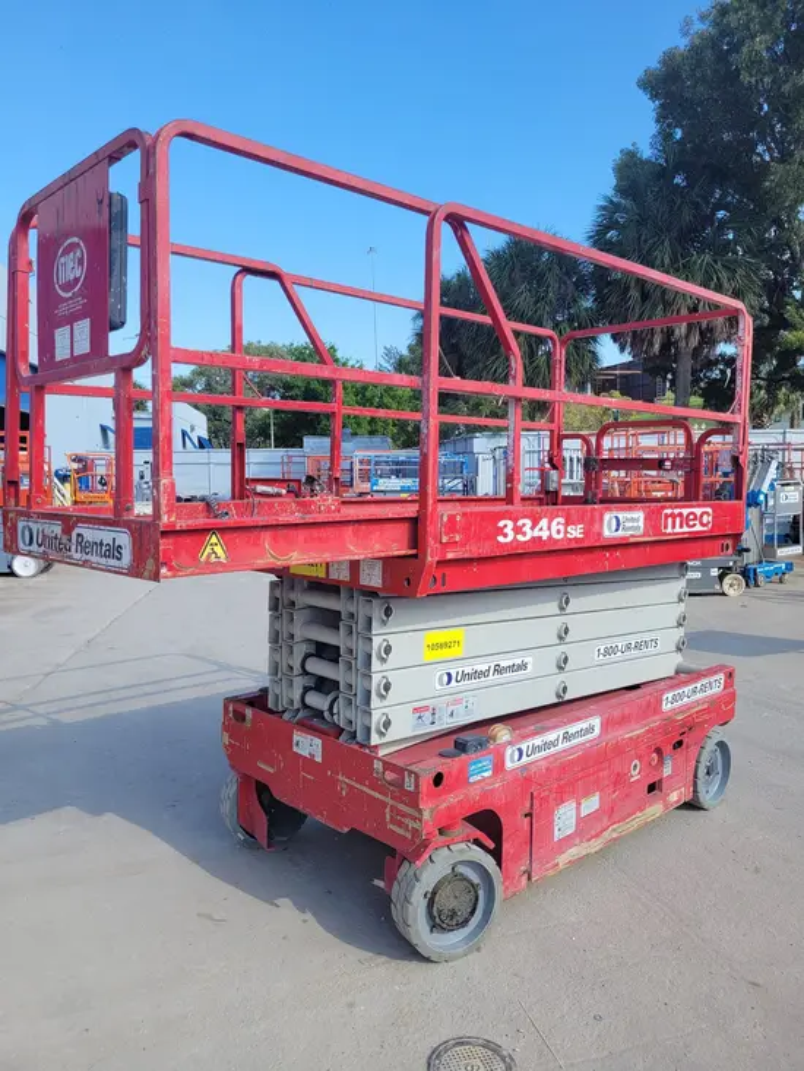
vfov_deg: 67.3
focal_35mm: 26
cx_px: 402
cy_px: 536
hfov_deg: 53.1
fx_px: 805
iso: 40
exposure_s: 1/1186
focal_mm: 5.4
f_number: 1.8
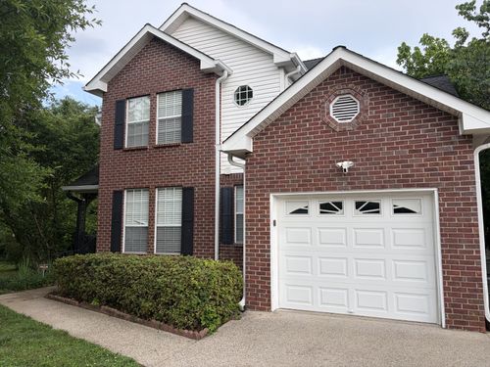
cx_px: 245
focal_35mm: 26
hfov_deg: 67.3
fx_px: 368
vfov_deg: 53.1
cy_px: 184
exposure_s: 1/472
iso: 64
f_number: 1.6
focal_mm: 5.96
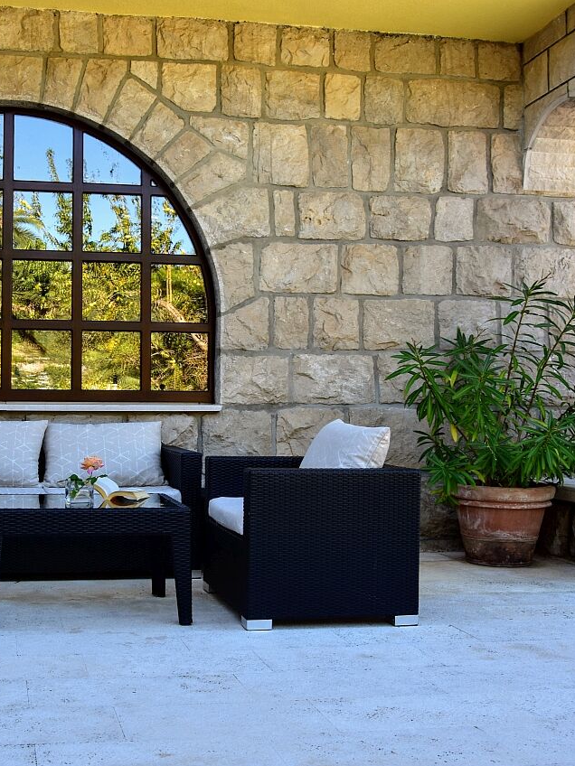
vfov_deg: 41.5
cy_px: 384
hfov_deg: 31.3
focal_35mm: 46
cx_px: 160
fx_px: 1013
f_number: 10
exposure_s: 1/60
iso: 320
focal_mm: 21
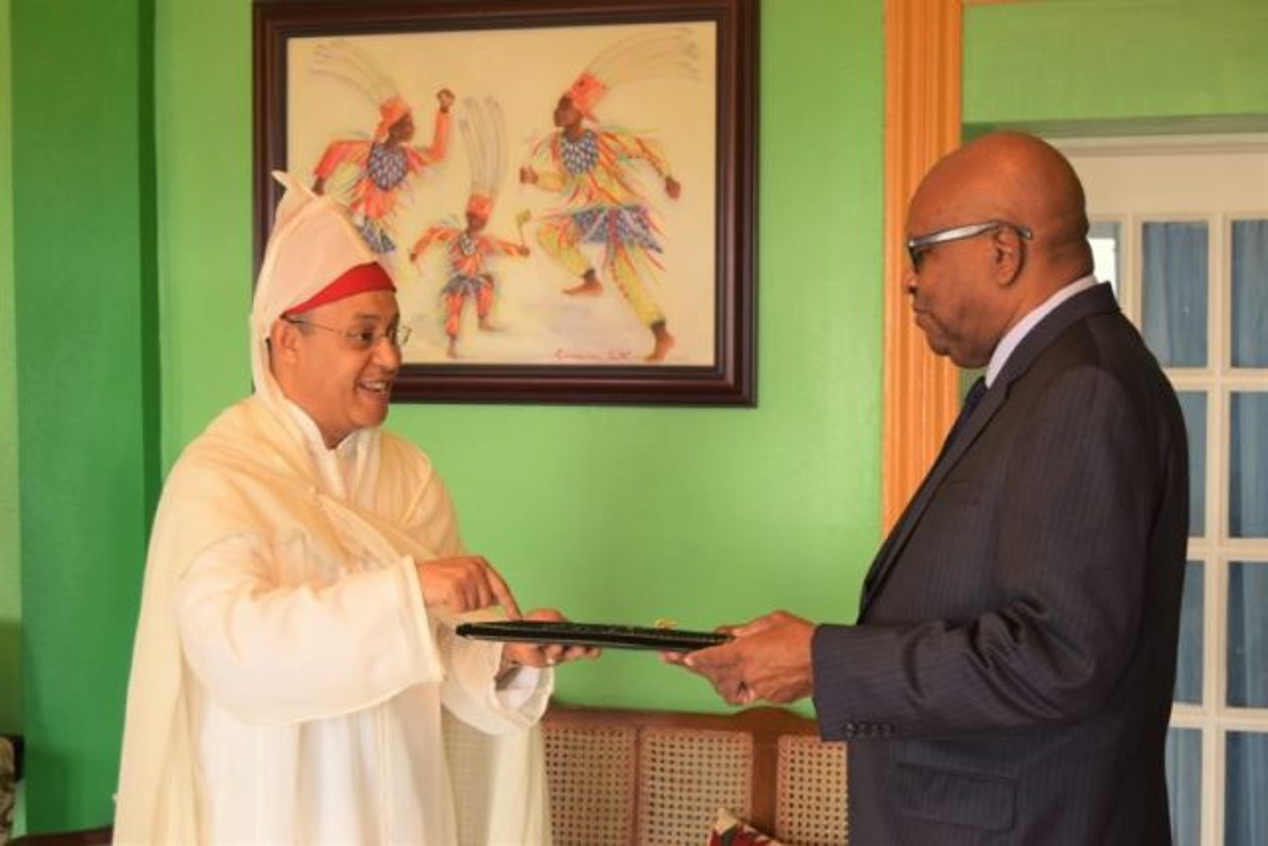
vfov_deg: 21.6
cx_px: 634
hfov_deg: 31.9
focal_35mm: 63
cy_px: 423
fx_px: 2219
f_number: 5
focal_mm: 42
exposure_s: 1/100
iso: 400
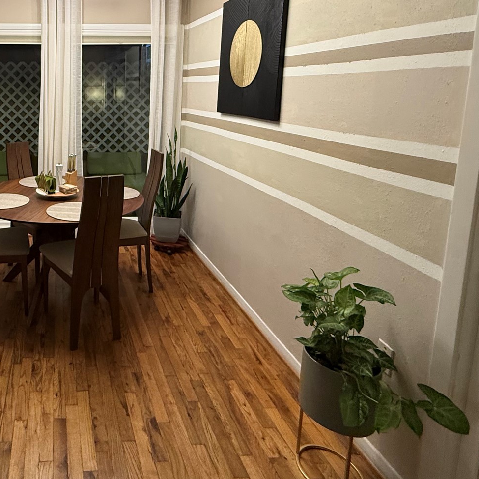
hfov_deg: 54.6
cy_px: 142
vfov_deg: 58.9
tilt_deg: -8.4
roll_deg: -0.5
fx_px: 407
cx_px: 65
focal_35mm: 26
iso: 250
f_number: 2.2
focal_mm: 2.22
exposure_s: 1/60
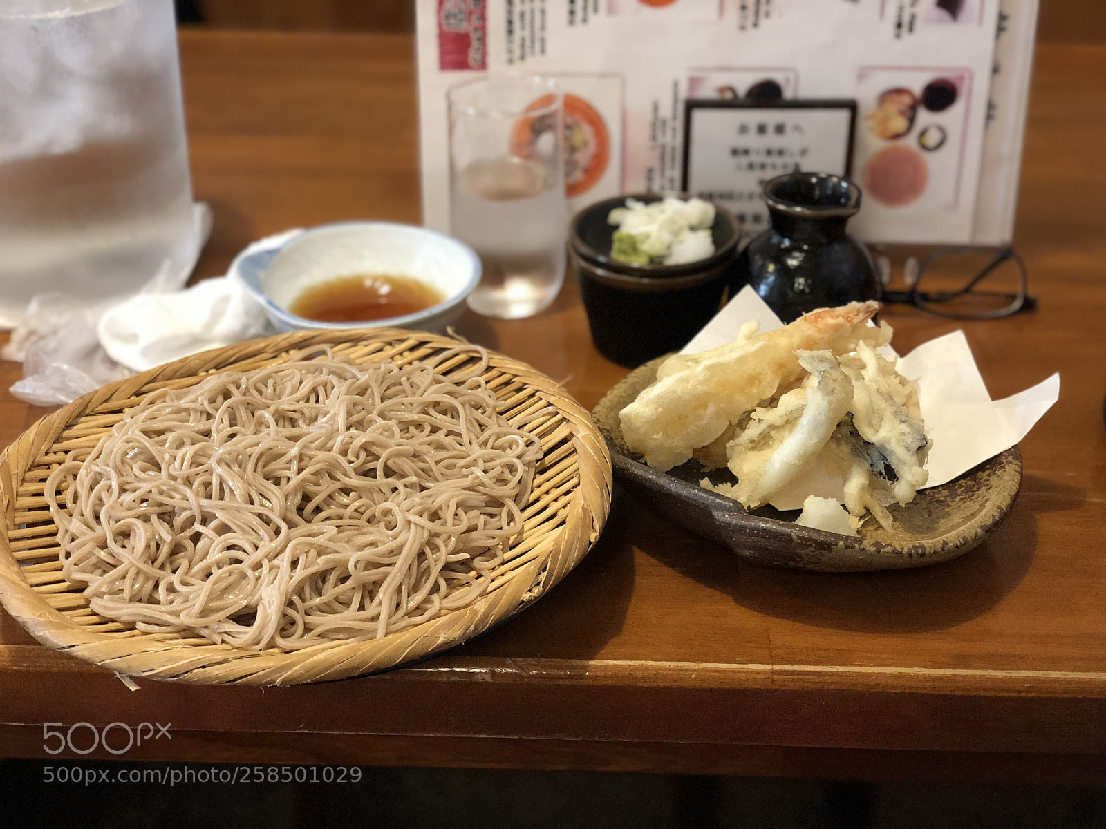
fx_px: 1661
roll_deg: +0.8
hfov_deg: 36.8
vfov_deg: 28.0
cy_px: 414
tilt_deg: -31.4
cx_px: 553
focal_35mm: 52
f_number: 2.4
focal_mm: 6
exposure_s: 1/17
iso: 160
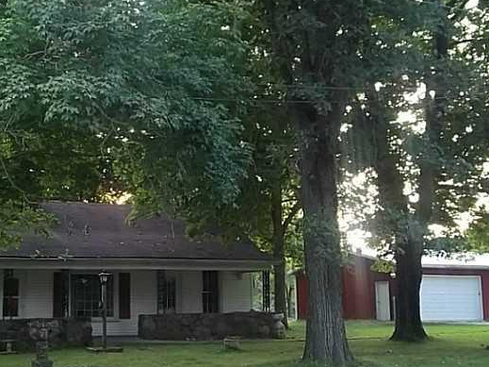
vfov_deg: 27.0
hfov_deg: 35.2
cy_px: 186
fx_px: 763
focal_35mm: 54
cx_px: 167
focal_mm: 6.17
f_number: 3.86
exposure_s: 1/40
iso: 160
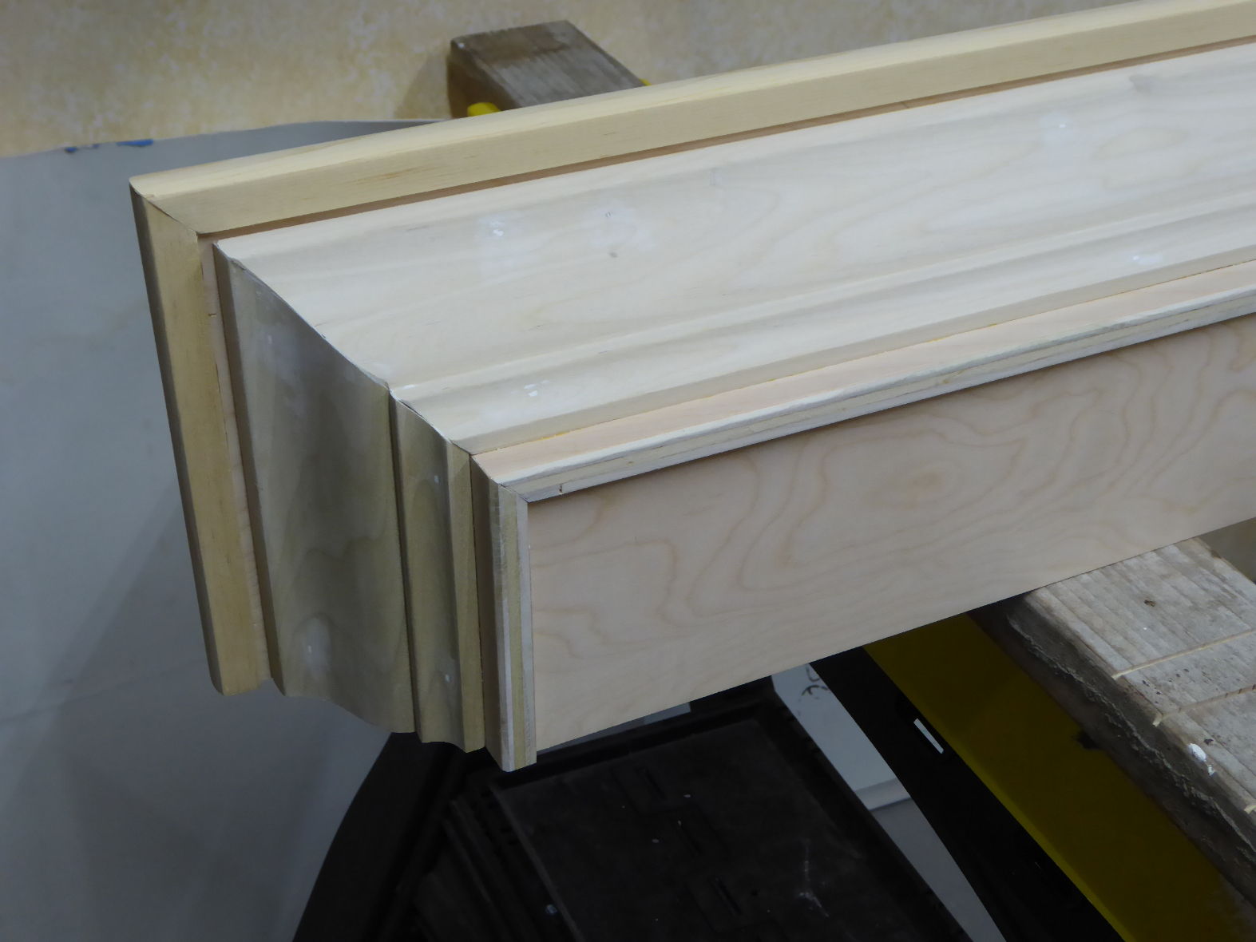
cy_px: 471
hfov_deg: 38.9
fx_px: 1778
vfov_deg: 29.7
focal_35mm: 49
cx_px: 628
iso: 250
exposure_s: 1/60
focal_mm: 8.4
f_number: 4
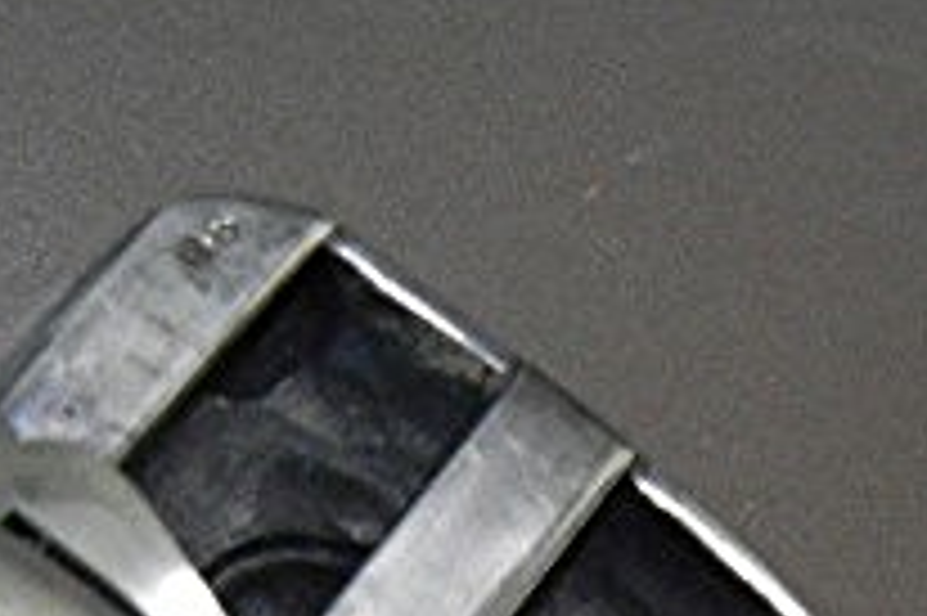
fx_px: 4914
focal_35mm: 191
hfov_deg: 10.7
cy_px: 742
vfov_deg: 7.1
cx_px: 878
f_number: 8
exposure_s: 1/30
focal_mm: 10.6
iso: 727
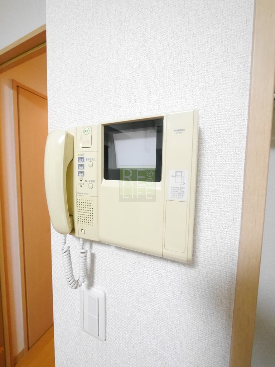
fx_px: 148
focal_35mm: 14
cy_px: 184
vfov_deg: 102.1
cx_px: 138
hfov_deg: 85.7
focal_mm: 7
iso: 3200
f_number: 4
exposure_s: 1/60
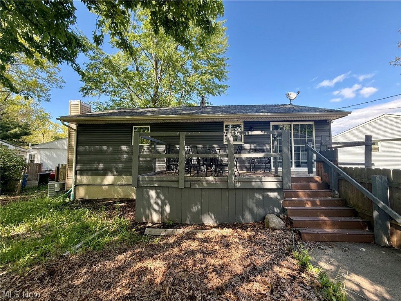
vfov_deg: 85.7
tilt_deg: +3.7
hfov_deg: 102.1
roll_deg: +0.3
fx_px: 162
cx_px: 200
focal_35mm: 14
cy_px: 150
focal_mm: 2.22
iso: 64
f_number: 2.2
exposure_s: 1/239
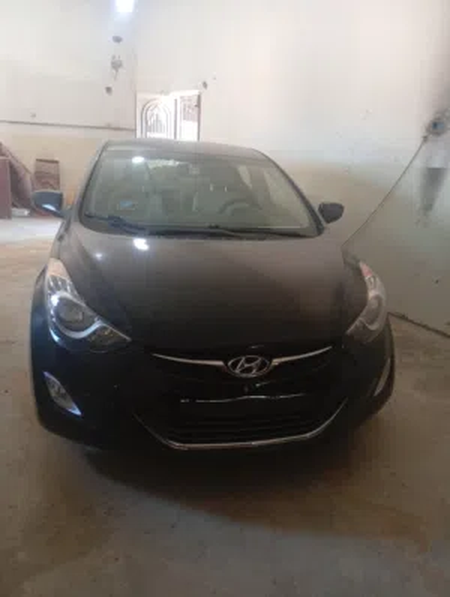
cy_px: 298
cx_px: 225
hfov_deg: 51.5
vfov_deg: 65.2
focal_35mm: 27
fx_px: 466
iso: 507
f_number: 1.8
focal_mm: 3.98
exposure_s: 1/33.3
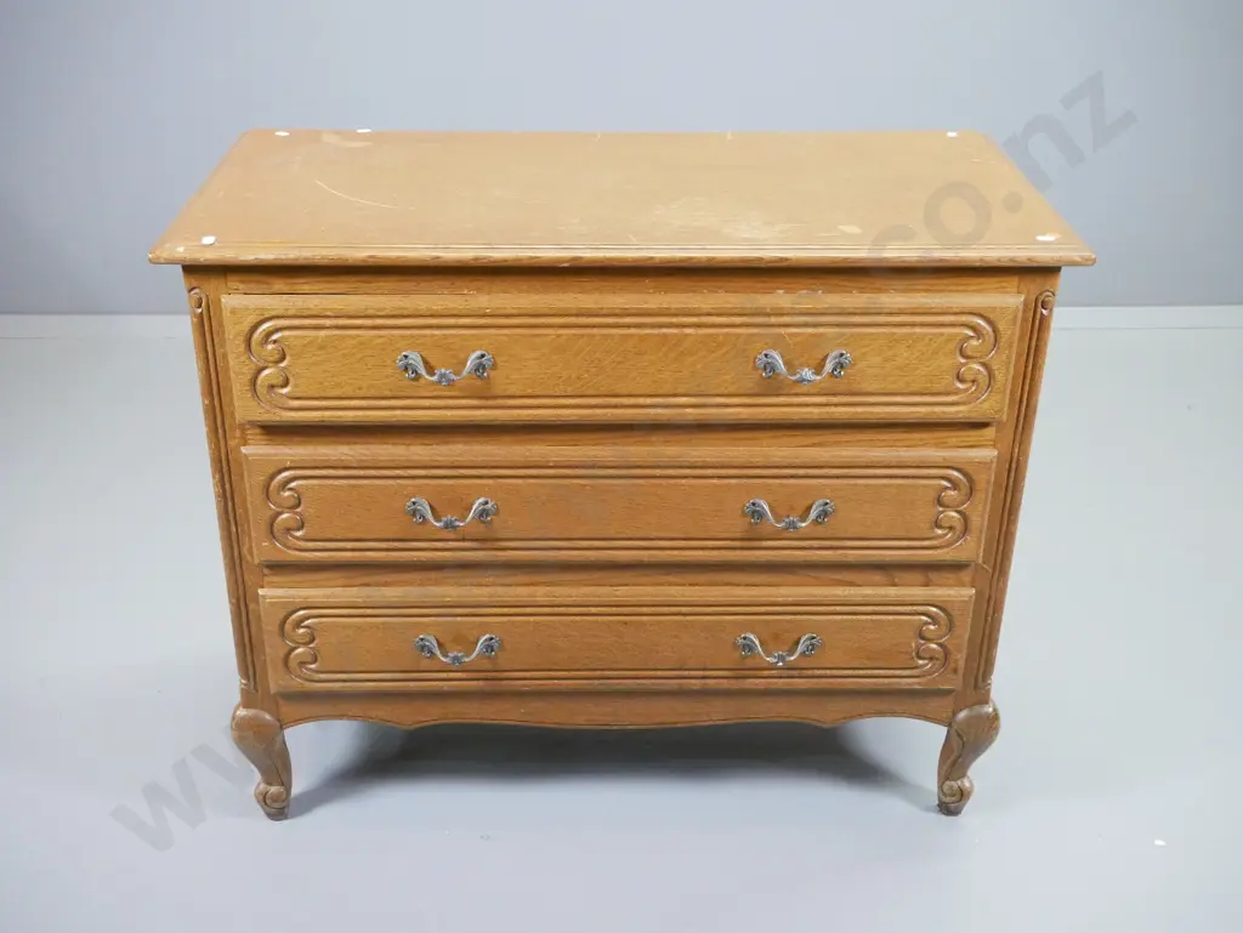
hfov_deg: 51.3
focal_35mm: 36
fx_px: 1293
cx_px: 622
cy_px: 466
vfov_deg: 39.7
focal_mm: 18
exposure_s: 1/50
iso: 3200
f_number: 5.6
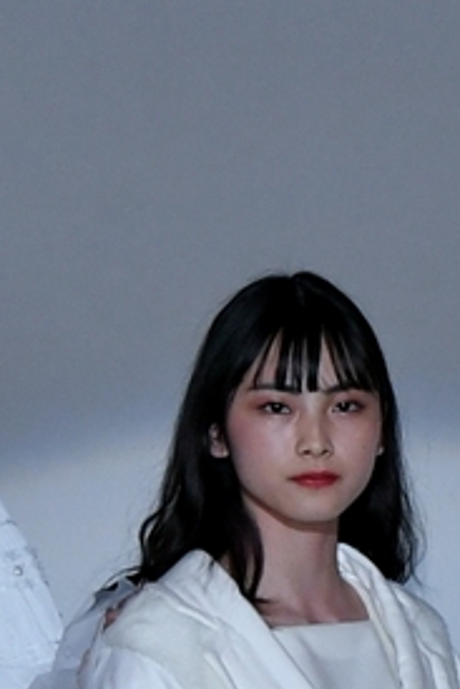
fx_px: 23333
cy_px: 241
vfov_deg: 1.7
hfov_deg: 1.1
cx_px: 302
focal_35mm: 1219
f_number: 5.6
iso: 800
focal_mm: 116
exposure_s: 1/250
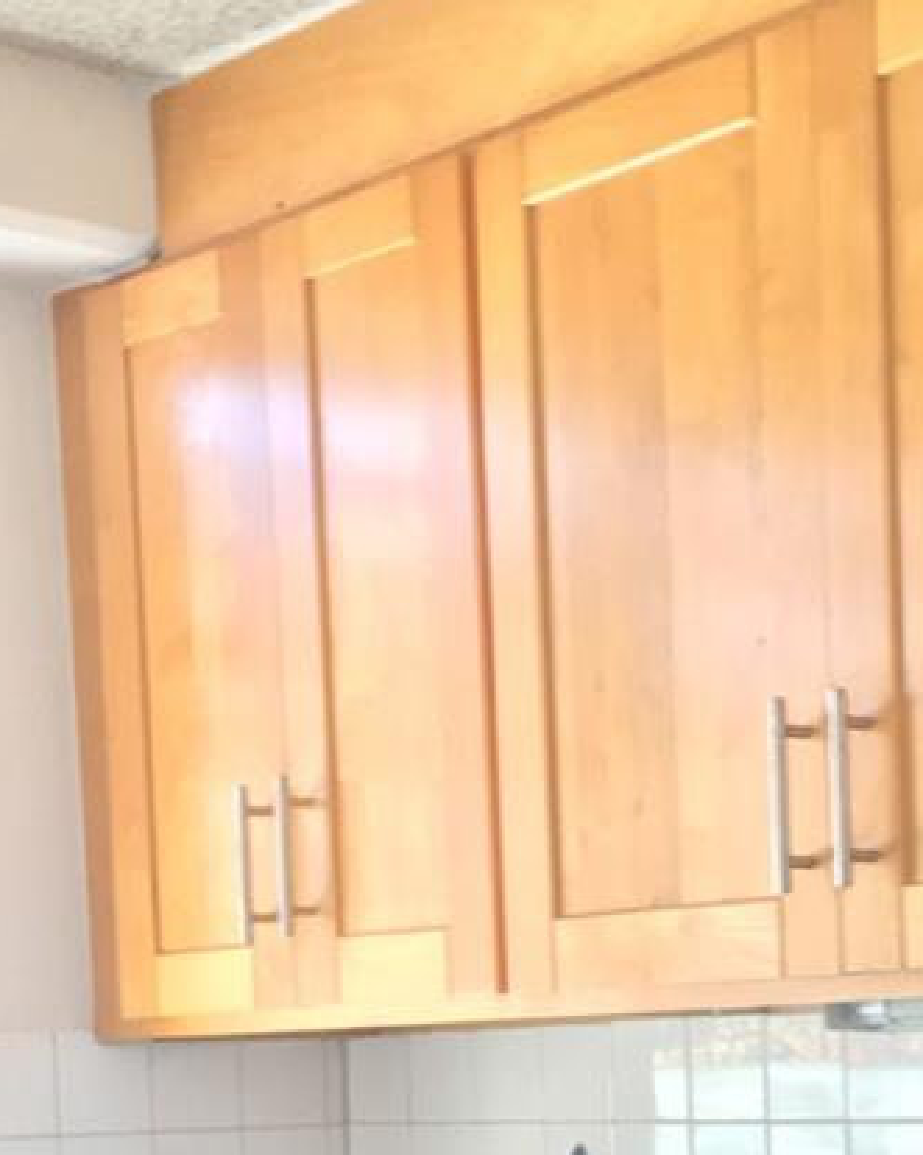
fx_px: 2801
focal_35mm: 82
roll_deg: -0.9
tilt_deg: +1.0
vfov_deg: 22.4
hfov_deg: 18.4
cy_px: 1161
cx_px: 839
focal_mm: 4.15
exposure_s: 1/30
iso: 100
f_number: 2.2
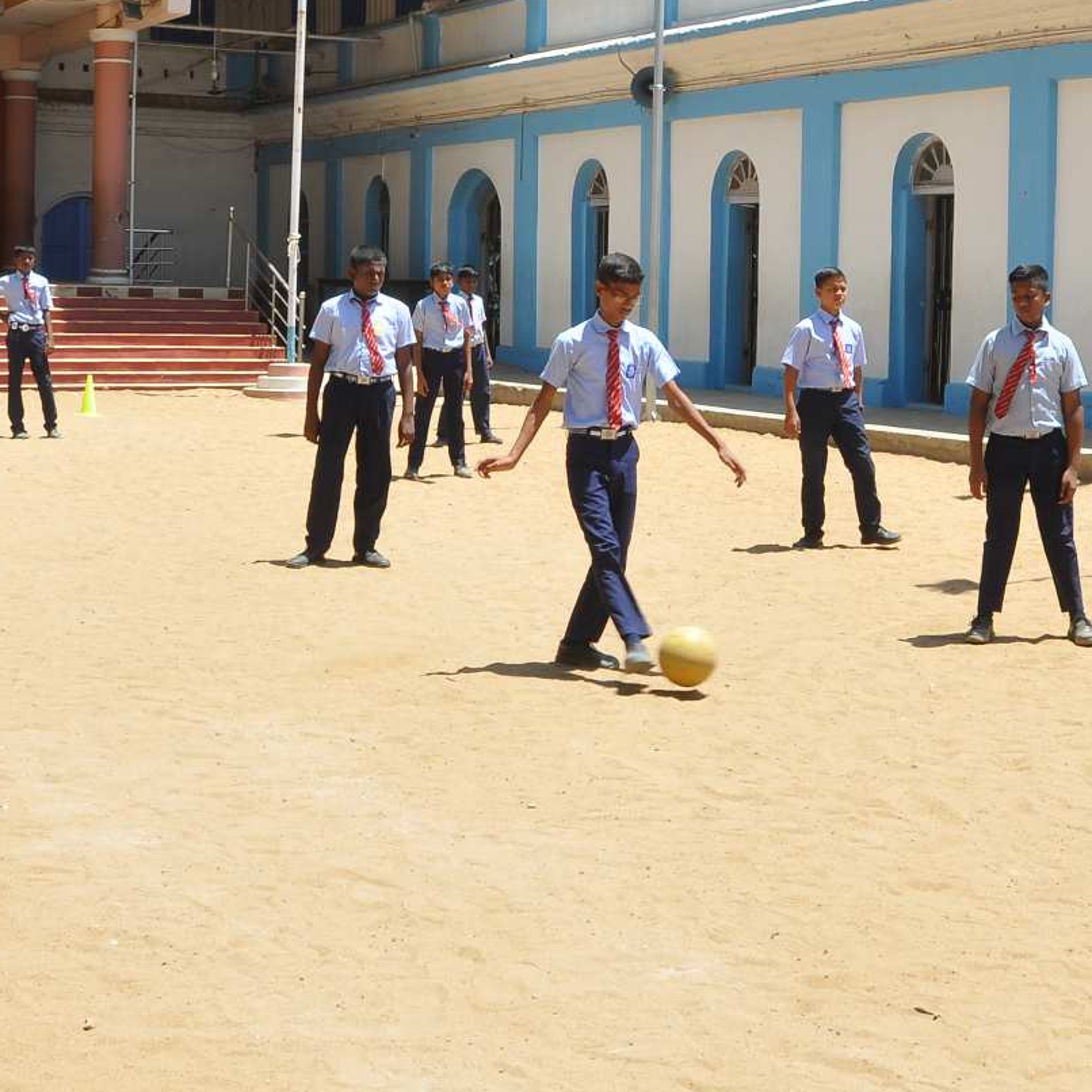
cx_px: 660
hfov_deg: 28.1
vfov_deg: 28.0
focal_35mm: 61
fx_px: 2177
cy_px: 375
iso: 200
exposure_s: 1/160
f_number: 11
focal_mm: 18
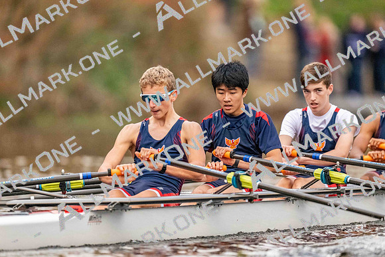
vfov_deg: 2.3
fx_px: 6418
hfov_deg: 3.4
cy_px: 128
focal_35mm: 600
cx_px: 192
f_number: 4
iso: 8000
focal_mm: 600
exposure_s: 1/2500
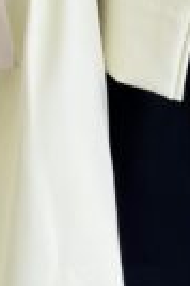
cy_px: 23
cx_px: -36
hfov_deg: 9.1
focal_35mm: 149
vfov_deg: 13.7
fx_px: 1183
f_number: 1.78
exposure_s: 1/170
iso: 64
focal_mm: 6.76
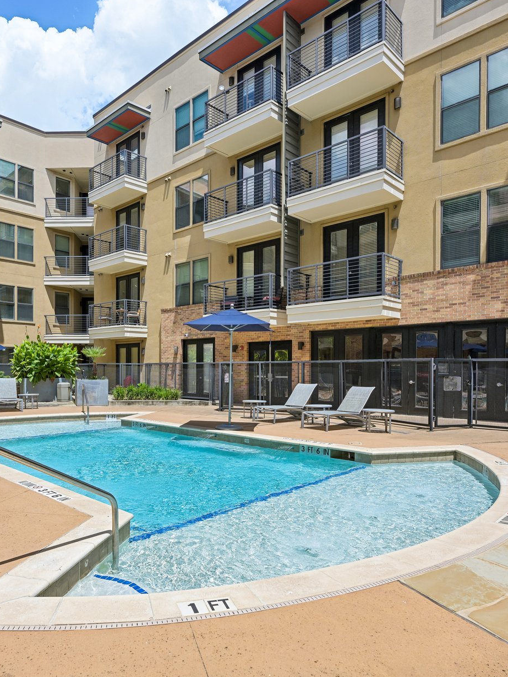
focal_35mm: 24
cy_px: 370
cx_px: 190
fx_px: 470
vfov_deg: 71.4
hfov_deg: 56.1
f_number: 5.6
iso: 100
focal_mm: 15
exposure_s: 1/750
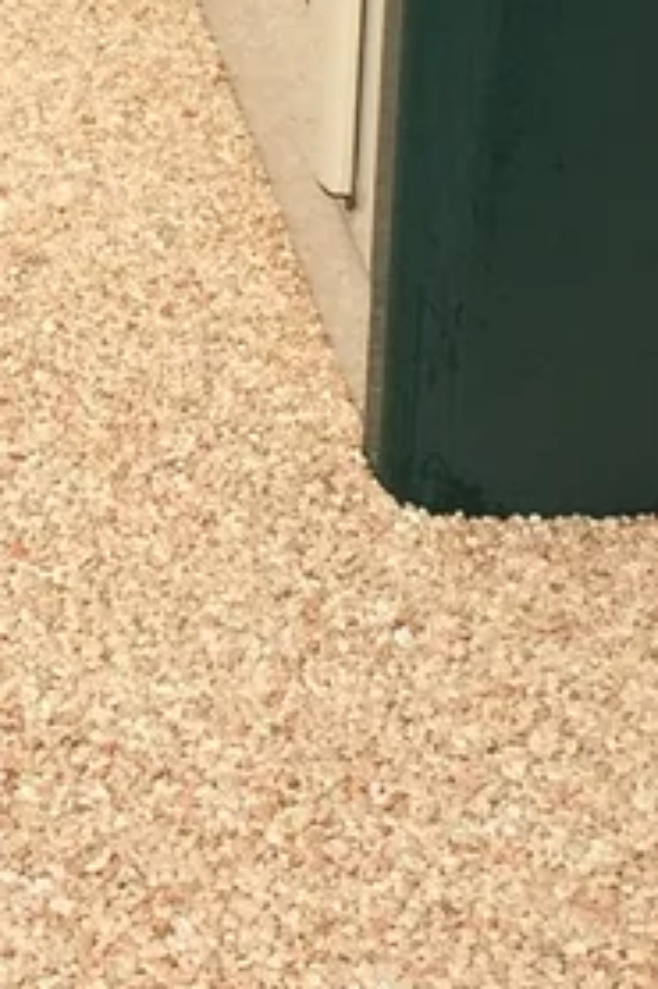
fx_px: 4474
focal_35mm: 163
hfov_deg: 8.1
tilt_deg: -15.2
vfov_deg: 12.1
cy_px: -406
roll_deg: -0.9
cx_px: -578
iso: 32
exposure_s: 1/1130
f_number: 2.2
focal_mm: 4.15
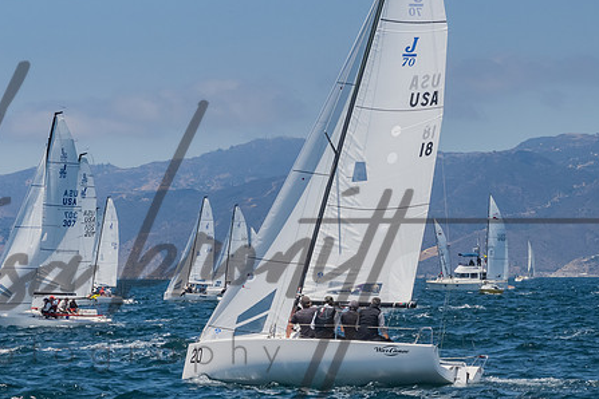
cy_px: 252
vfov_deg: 7.5
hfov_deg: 11.2
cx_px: 221
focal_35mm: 183
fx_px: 3045
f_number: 14
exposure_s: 1/1250
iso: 640
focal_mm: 92
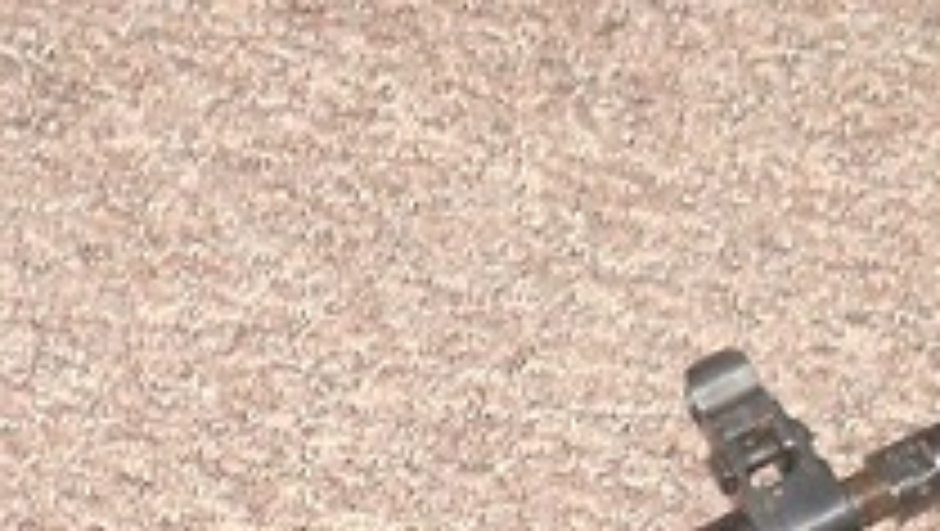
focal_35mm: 128
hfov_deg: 16.6
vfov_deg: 9.1
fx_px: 3193
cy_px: 898
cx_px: 144
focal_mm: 6.72
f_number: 3.1
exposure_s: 1/30
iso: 400
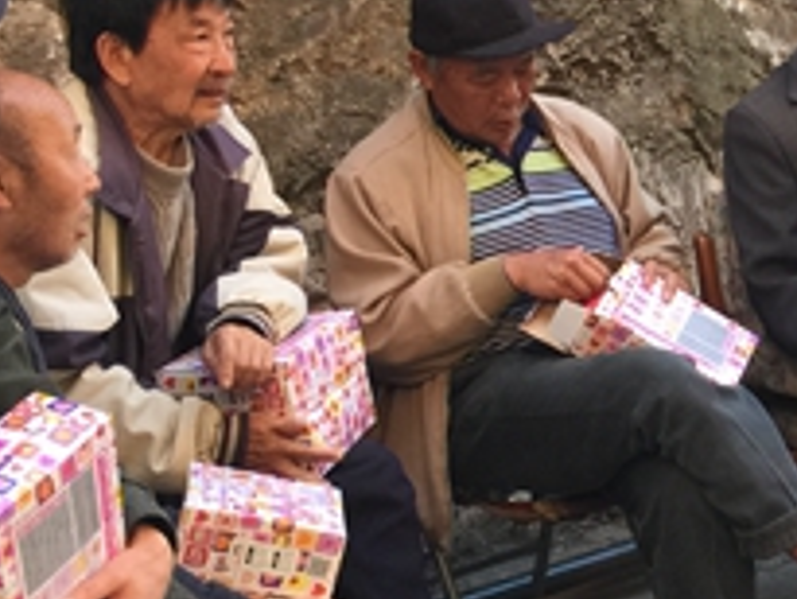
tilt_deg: -11.6
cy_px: 309
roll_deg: -0.7
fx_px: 2281
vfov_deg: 15.0
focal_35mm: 99
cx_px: 1034
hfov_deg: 18.5
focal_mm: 4.15
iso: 40
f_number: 2.2
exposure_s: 1/33
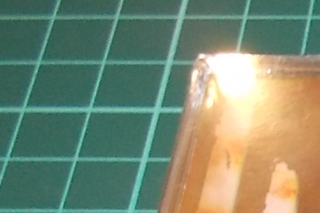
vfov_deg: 8.5
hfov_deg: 12.4
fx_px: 1271
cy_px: 552
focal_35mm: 143
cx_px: 677
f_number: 3.3
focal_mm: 4.1
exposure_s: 1/30
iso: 200
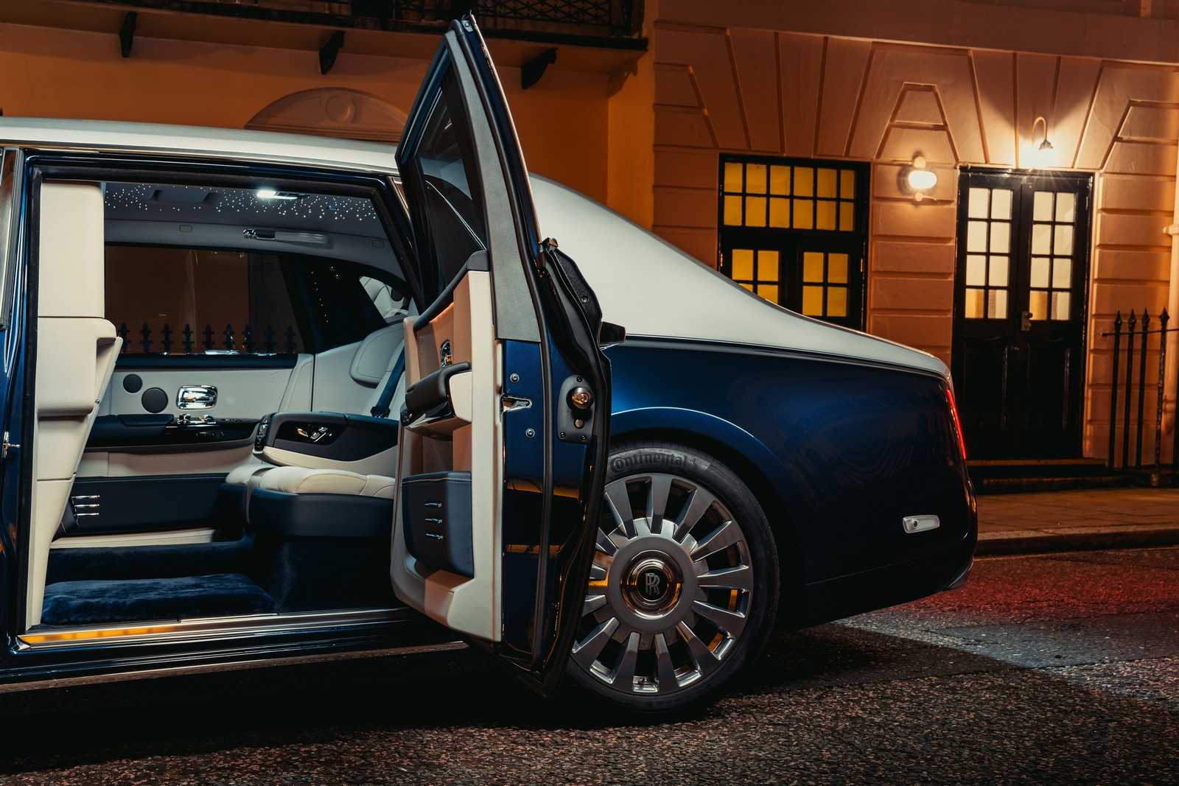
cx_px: 590
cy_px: 393
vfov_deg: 31.2
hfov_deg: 45.4
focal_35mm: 43
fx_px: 1408
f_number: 8
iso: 100
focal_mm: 43
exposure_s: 10
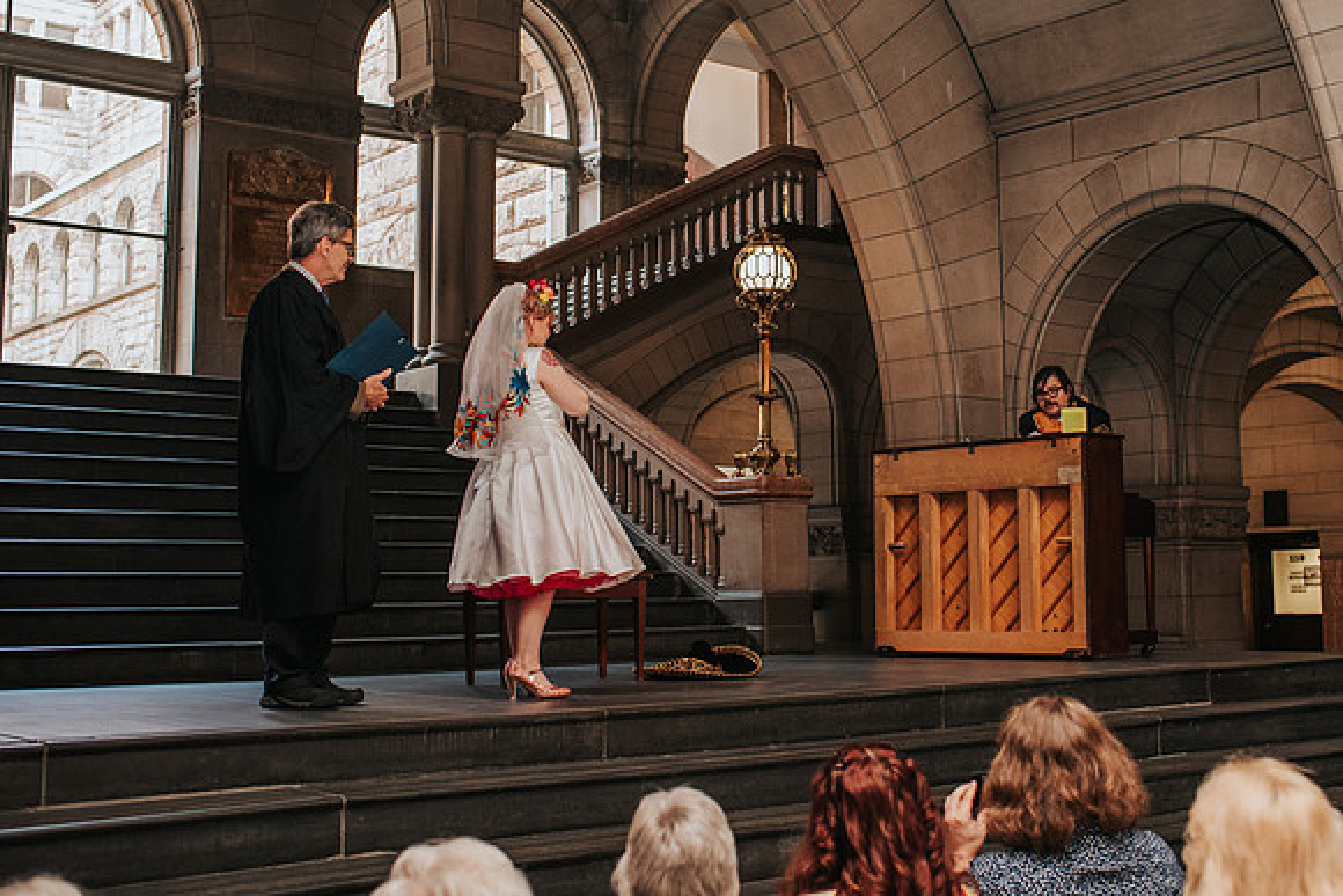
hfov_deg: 41.9
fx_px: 1749
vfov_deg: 28.7
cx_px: 782
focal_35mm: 47
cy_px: 357
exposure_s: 1/200
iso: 1000
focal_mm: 35
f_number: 3.2
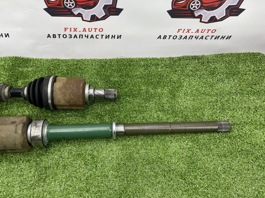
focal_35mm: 29
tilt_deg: -53.9
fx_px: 222
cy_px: 102
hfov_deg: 61.7
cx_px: 126
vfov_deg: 48.1
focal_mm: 4.2
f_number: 1.6
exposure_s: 1/121
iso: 100
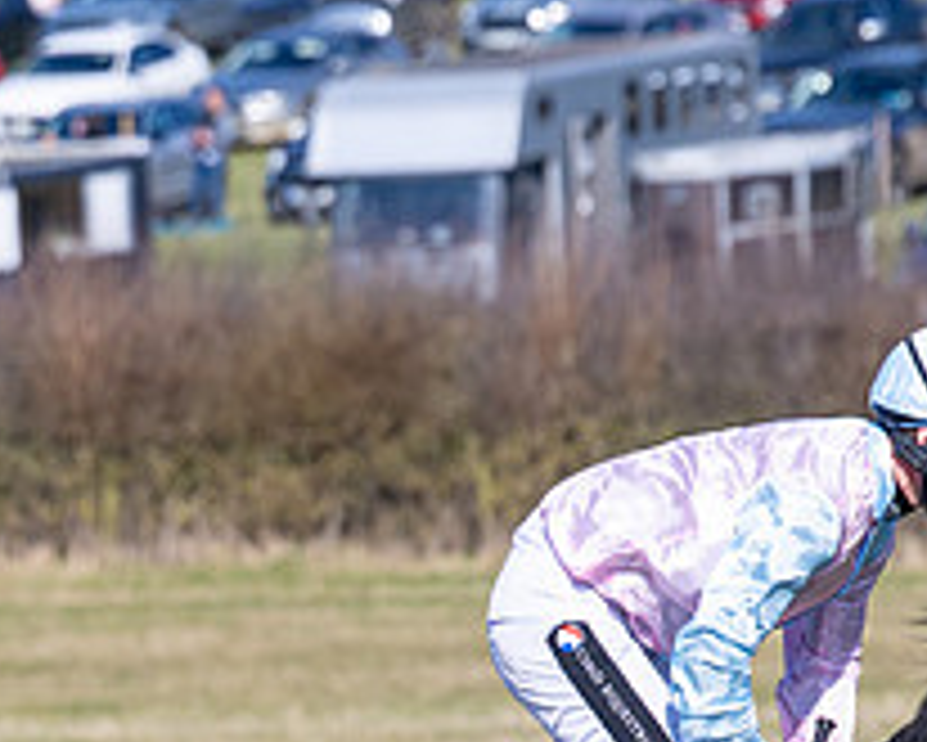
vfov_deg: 2.8
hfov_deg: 3.5
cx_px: 720
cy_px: 1007
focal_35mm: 553
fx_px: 15179
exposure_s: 1/2500
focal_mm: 120
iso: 200
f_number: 4
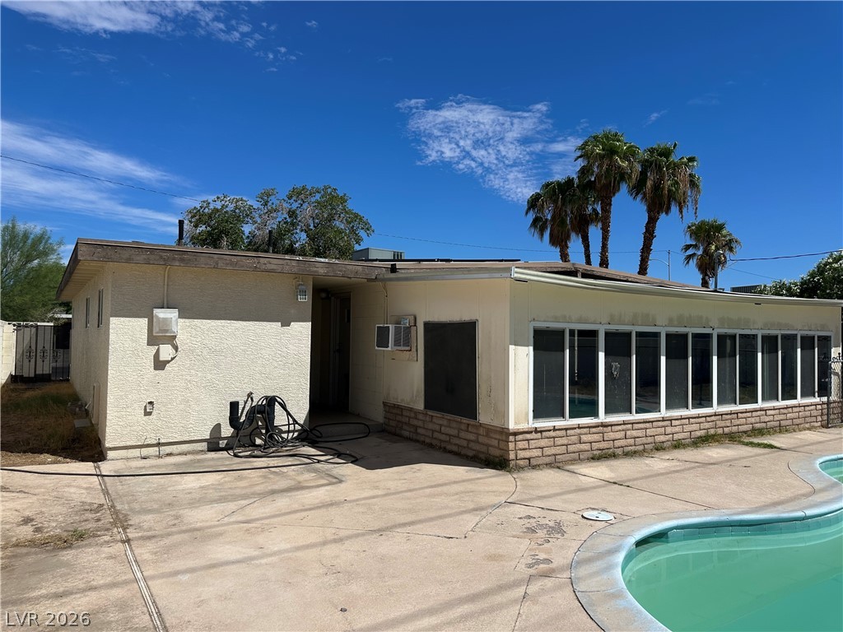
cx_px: 422
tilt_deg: +3.0
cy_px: 316
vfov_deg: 56.8
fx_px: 584
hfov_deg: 71.6
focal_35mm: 24
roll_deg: -1.0
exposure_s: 1/9709
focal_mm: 6.86
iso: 80
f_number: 1.78
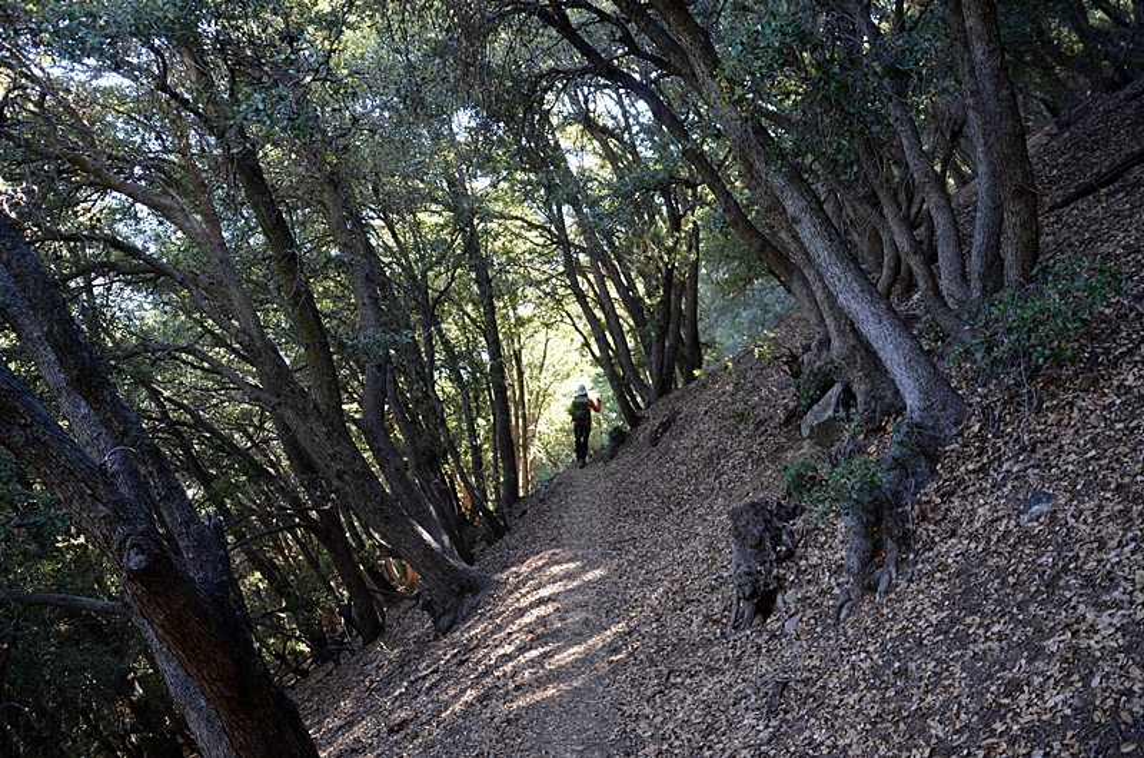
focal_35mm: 27
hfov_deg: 67.5
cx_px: 572
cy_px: 379
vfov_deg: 47.7
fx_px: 856
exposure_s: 1/15
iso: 100
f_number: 3.5
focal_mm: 18
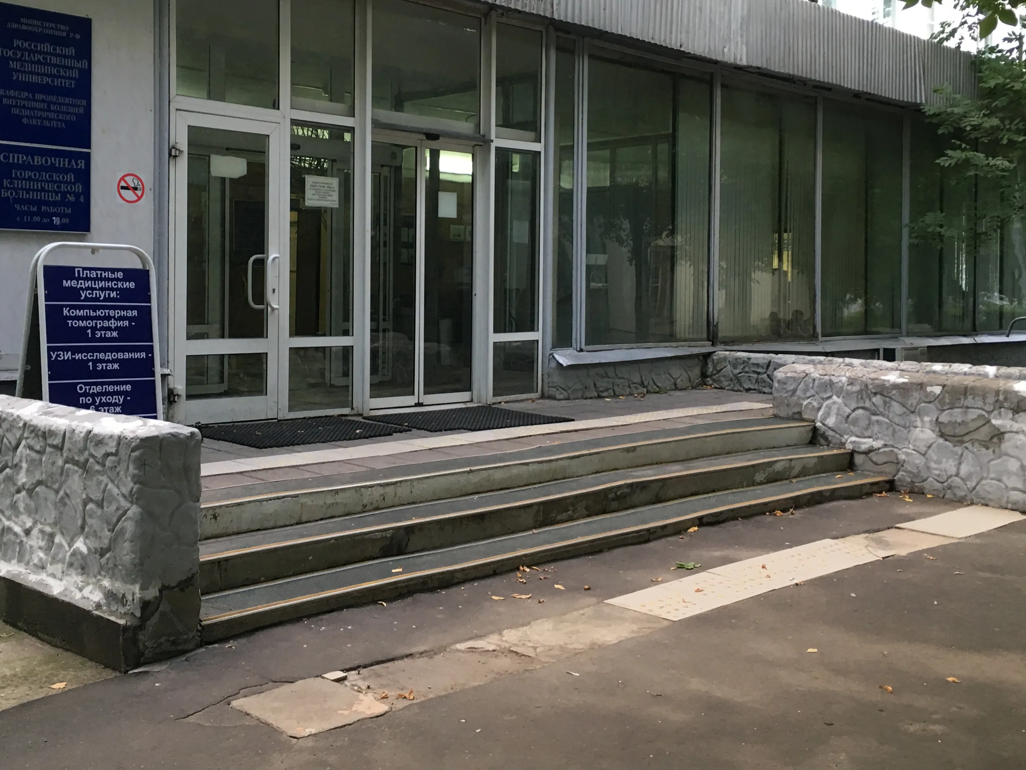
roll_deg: -1.4
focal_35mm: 40
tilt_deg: -0.8
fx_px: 1186
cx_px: 451
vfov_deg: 35.8
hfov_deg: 46.7
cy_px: 302
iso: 50
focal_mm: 4.15
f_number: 2.2
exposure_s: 1/33
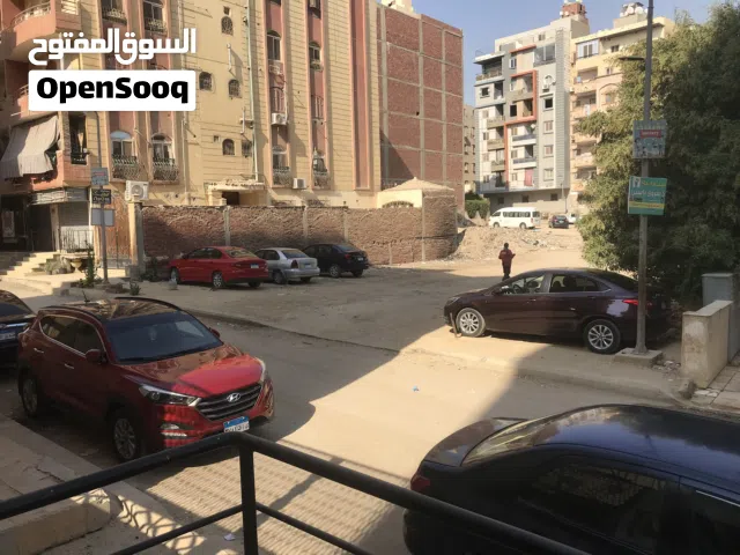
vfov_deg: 49.7
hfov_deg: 63.4
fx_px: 599
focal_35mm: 28
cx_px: 370
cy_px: 278
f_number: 1.8
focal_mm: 3.99
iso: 20
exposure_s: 1/1709
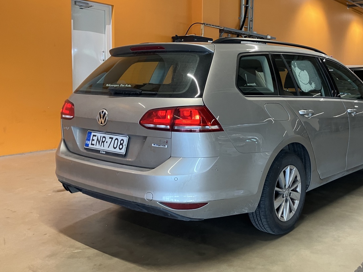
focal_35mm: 37
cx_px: 233
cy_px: 126
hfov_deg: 49.5
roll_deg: -0.5
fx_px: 388
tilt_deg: -5.2
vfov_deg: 38.6
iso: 80
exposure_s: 1/61
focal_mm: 3.99
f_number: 1.8
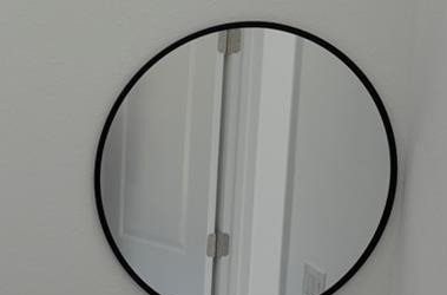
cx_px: -1
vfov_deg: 18.2
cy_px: 267
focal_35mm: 73
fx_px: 903
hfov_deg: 26.3
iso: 400
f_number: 5.6
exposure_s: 1/125
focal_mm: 18
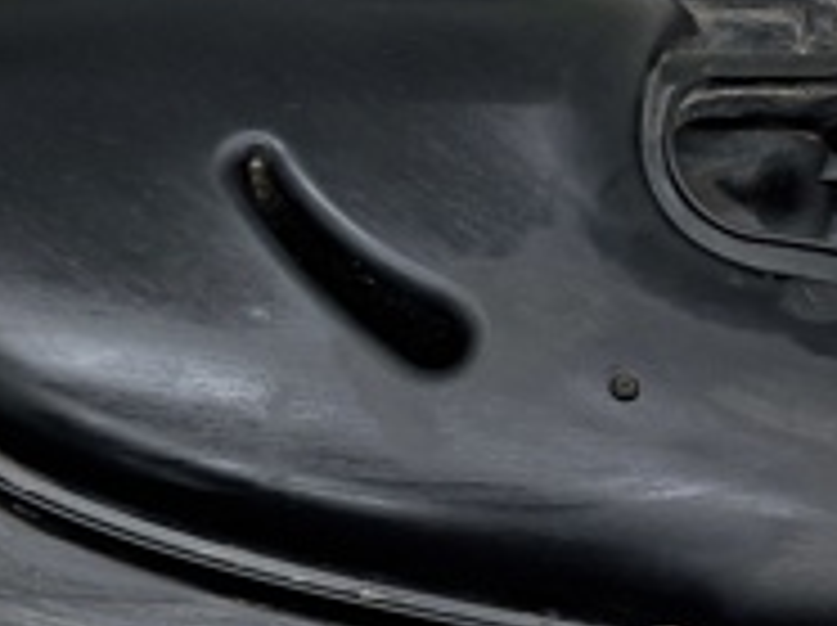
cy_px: 390
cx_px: 310
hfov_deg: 21.1
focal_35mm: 93
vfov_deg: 15.8
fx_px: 2246
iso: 100
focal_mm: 4
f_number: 1.8
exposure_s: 1/50
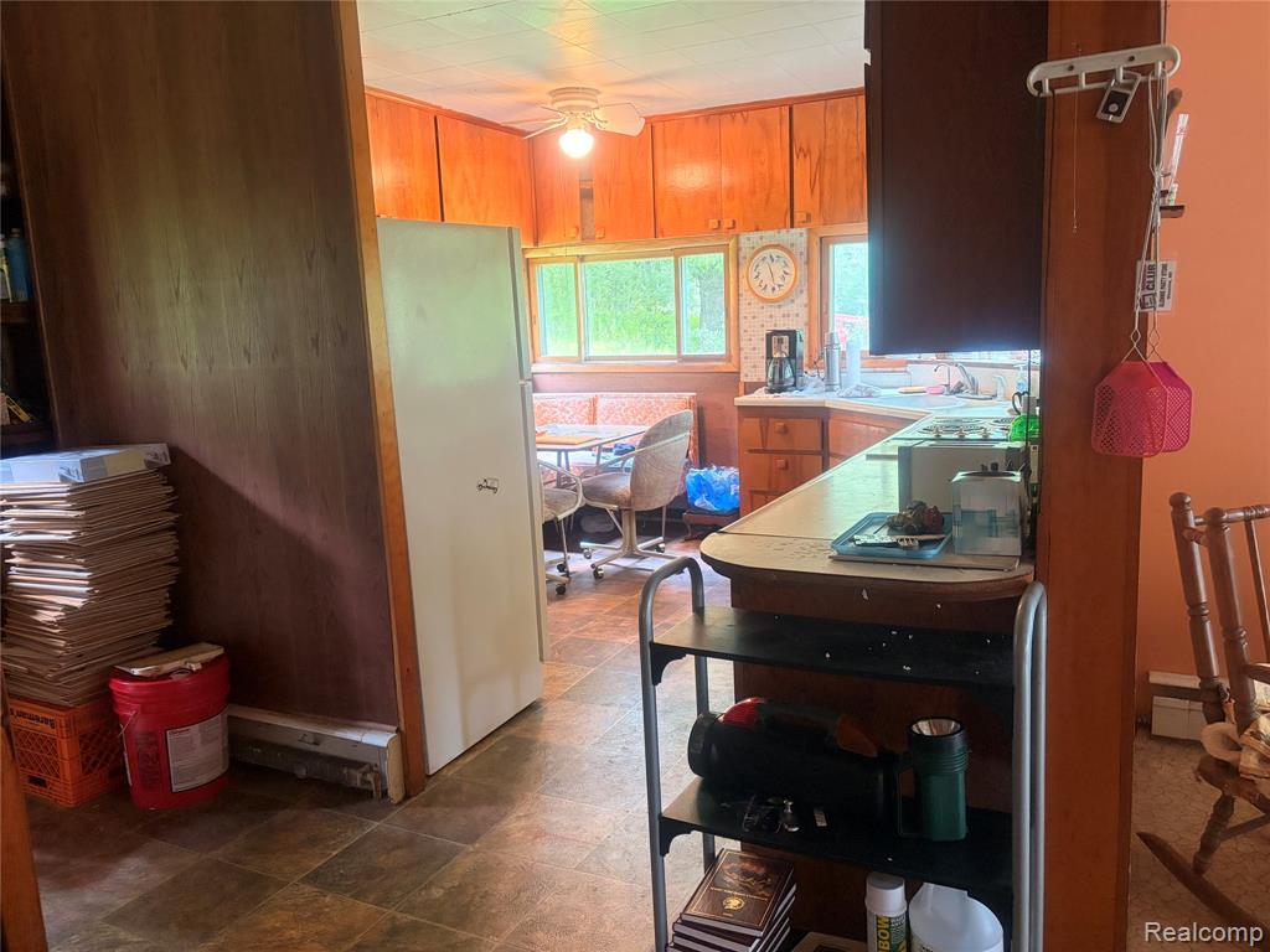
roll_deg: +2.5
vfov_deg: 53.1
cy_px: 476
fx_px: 954
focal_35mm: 26
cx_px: 635
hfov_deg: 67.3
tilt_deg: -9.2
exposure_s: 1/60
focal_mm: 5.96
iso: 500
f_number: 1.6
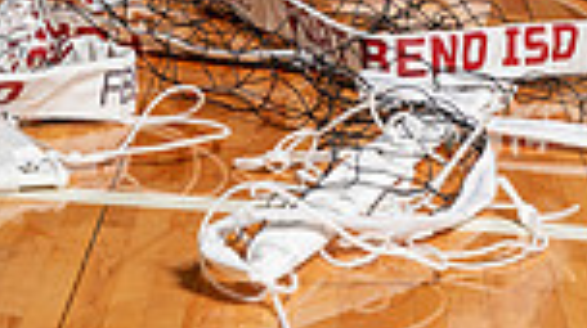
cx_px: 294
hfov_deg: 15.0
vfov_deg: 7.8
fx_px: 2223
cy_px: -467
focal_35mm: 143
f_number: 5.6
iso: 200
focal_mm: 46
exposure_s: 1/250
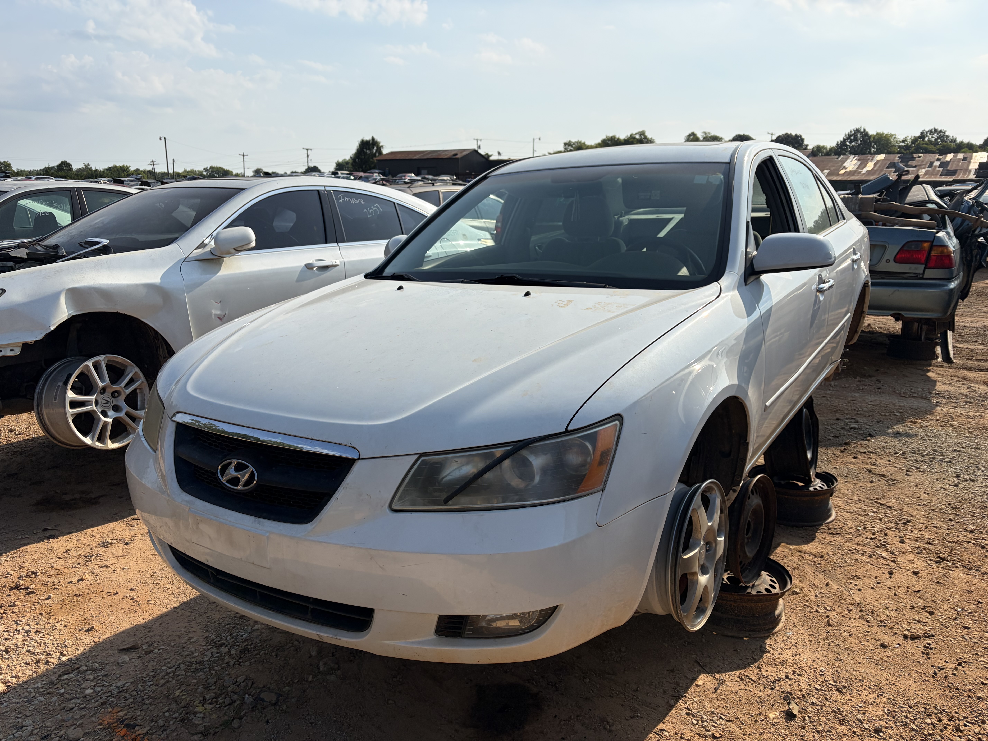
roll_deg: -0.7
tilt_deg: -12.2
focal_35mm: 26
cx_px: 494
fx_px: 742
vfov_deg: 53.1
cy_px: 370
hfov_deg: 67.3
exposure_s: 1/4950
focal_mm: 5.96
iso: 50
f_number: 1.6
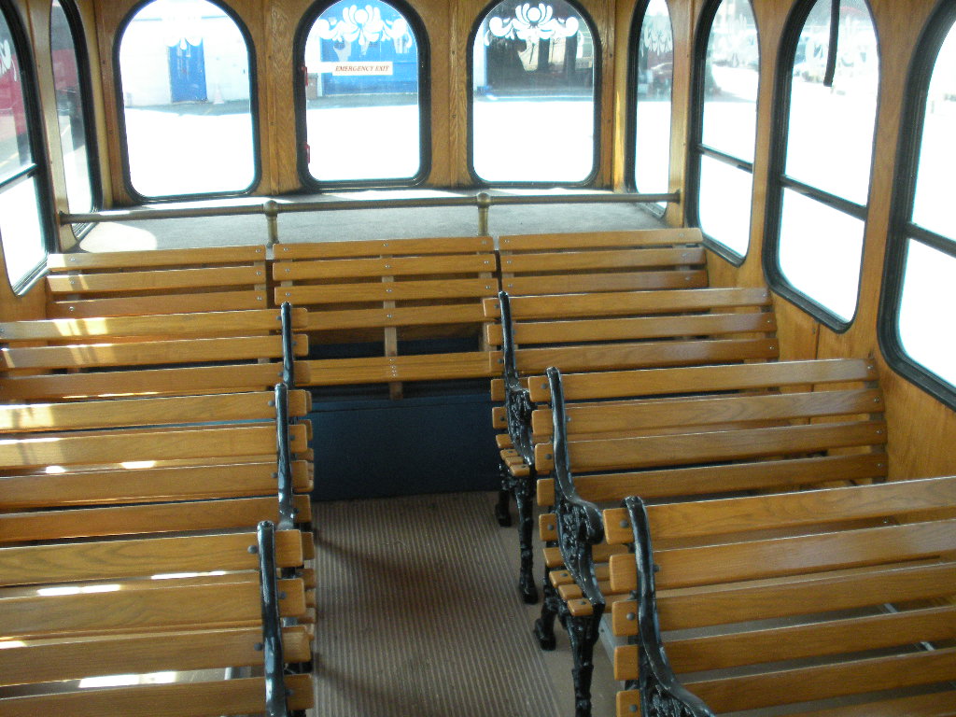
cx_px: 478
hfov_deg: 52.6
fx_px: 967
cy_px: 358
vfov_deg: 40.7
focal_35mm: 35
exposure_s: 1/76.6
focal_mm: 6.3
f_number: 3.5
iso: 378
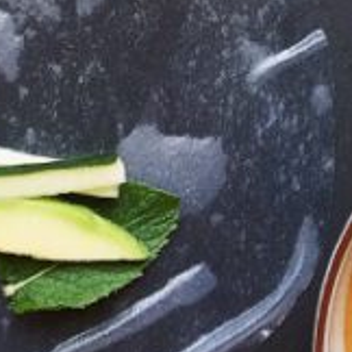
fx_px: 1185
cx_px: 52
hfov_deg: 16.7
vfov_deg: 16.2
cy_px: -81
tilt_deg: -87.8
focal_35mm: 103
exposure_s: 1/33
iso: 64
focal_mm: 4.15
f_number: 2.2
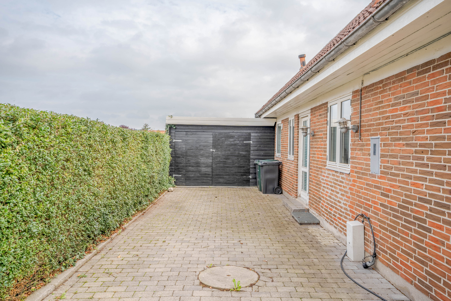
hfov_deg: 65.5
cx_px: 226
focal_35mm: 28
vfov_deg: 46.4
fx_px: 351
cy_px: 150
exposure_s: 1/2500
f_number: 8
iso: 100
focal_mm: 28
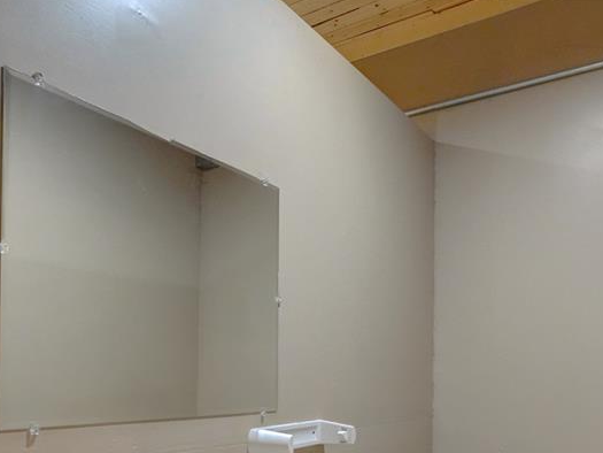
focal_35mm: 31
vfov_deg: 42.7
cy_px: 385
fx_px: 539
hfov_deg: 58.4
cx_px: 315
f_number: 8
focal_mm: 11
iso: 5000
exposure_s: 1/30
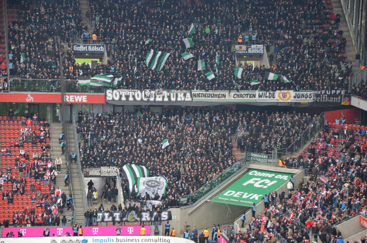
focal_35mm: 158
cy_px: 122
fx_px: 1602
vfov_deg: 8.7
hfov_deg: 13.1
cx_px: 184
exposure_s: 1/250
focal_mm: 105
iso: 640
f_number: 5.6
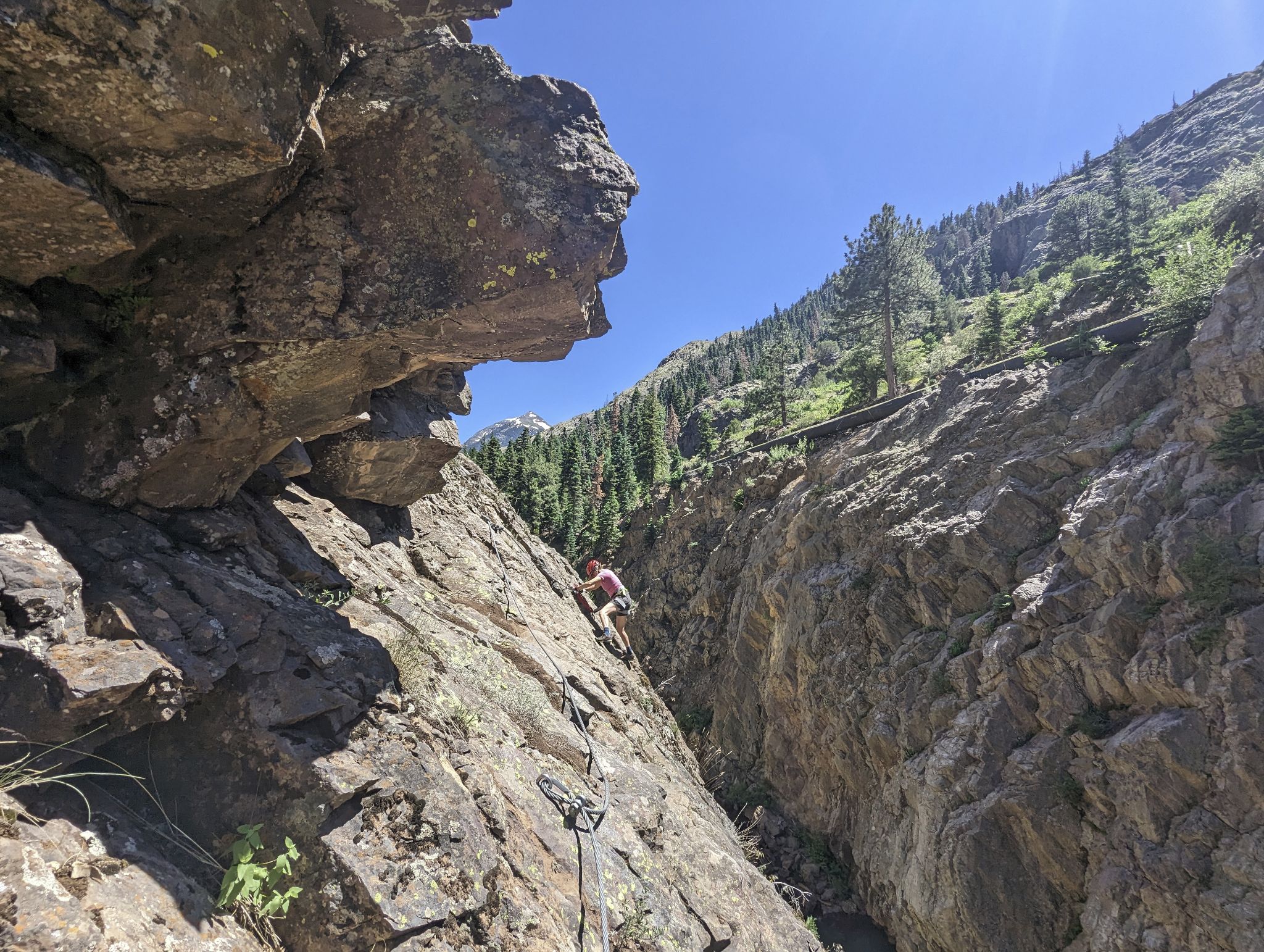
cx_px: 632
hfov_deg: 94.4
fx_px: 585
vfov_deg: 78.2
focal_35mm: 16
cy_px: 476
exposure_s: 1/801
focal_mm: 2.35
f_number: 2.2
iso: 49
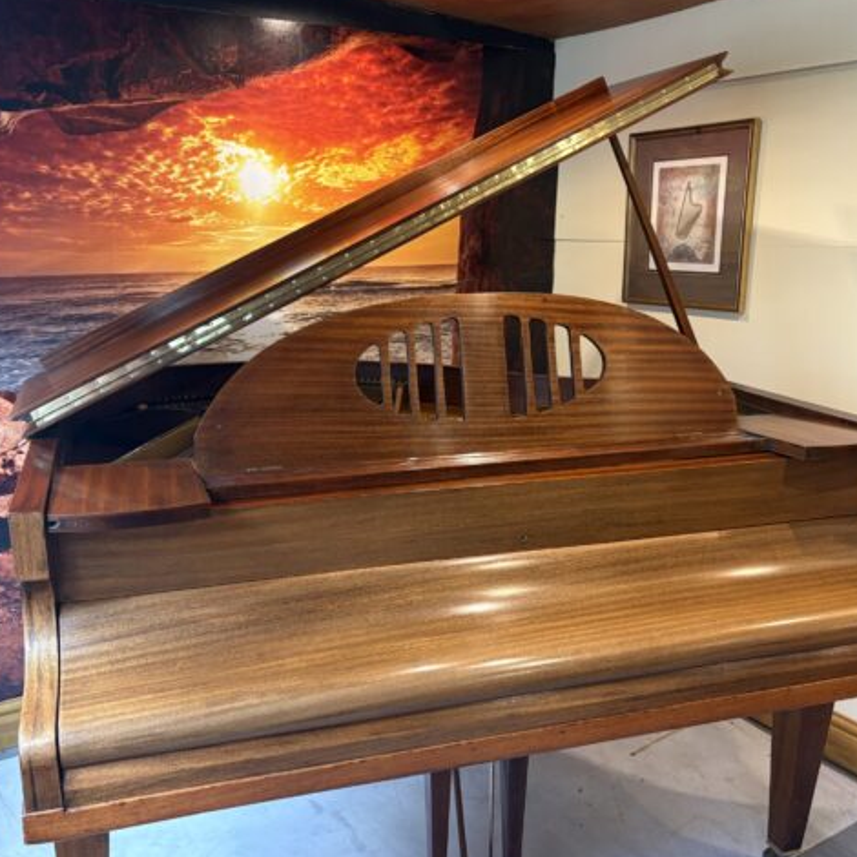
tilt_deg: -12.9
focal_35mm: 32
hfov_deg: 50.9
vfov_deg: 51.1
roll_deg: +0.8
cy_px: 420
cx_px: 366
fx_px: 896
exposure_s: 1/50
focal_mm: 5.96
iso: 160
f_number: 1.6
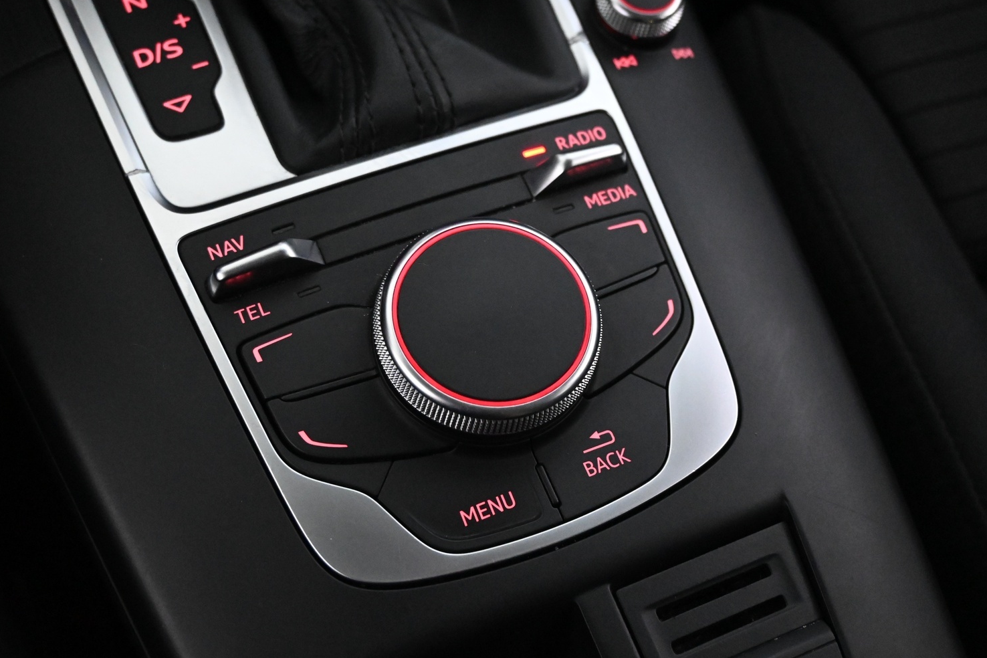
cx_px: 481
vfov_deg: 29.7
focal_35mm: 45
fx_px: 1241
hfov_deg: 43.4
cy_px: 309
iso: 7200
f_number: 4.5
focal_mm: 27.5
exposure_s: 1/40
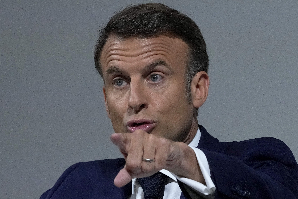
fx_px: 4023
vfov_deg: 2.8
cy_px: 100
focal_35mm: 486
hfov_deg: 4.2
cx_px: 149
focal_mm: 324
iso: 4000
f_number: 11
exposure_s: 1/400
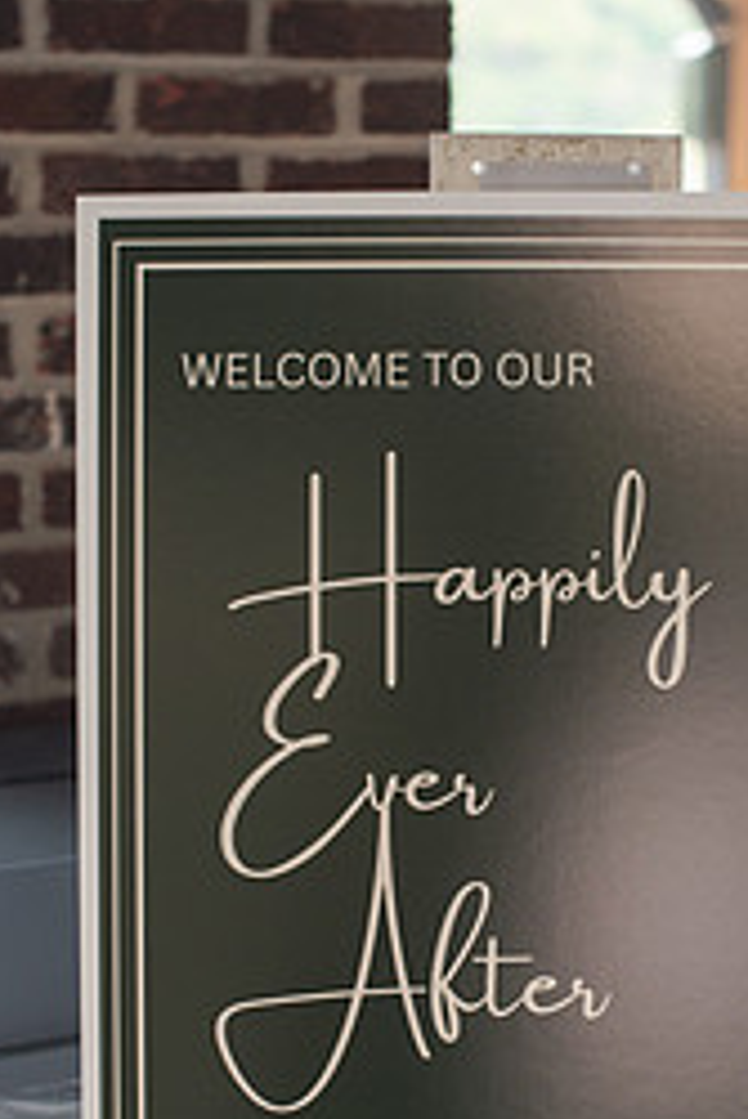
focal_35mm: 90
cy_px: 752
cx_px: 506
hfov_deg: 15.2
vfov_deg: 22.5
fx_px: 2801
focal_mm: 50
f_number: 3.2
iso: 800
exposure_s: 1/320
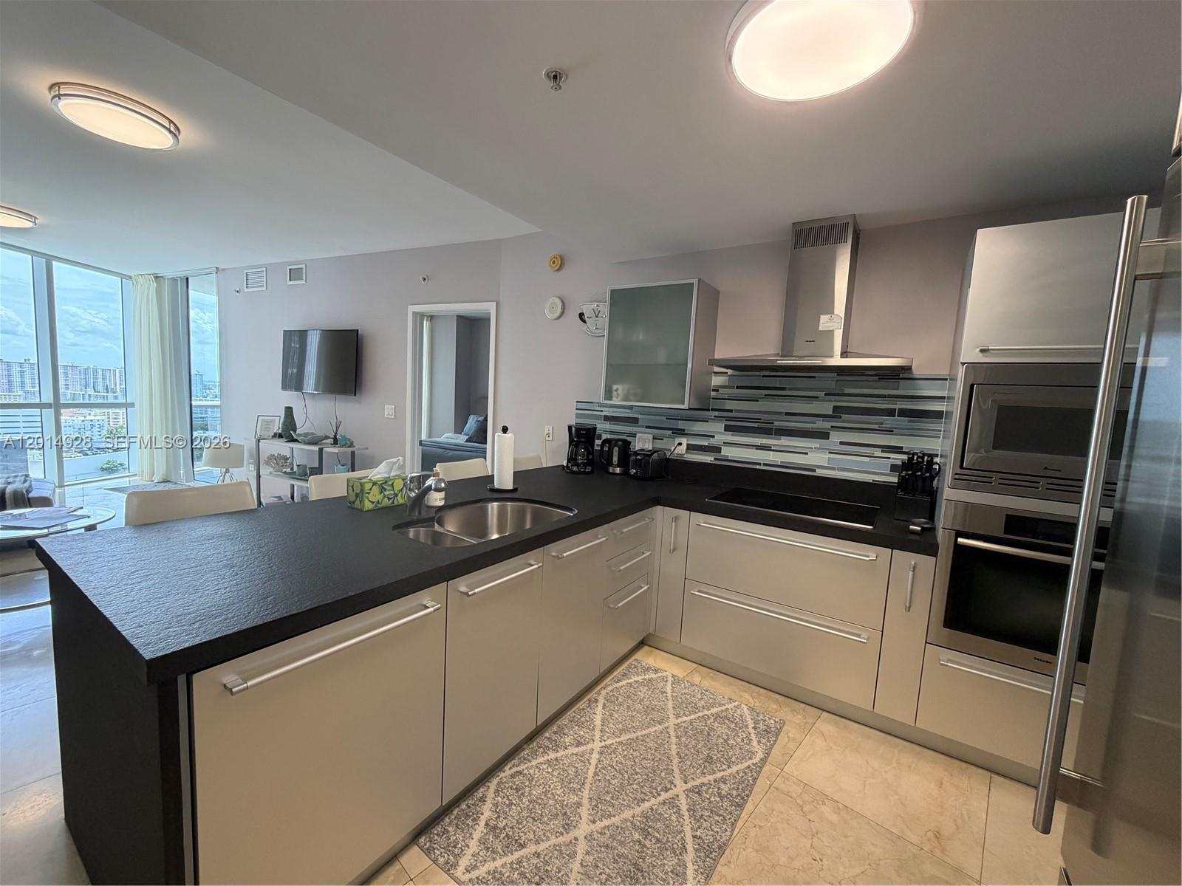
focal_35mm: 14
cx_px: 591
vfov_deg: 85.7
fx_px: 478
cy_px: 443
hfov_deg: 102.1
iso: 250
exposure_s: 1/120
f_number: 2.2
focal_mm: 2.22
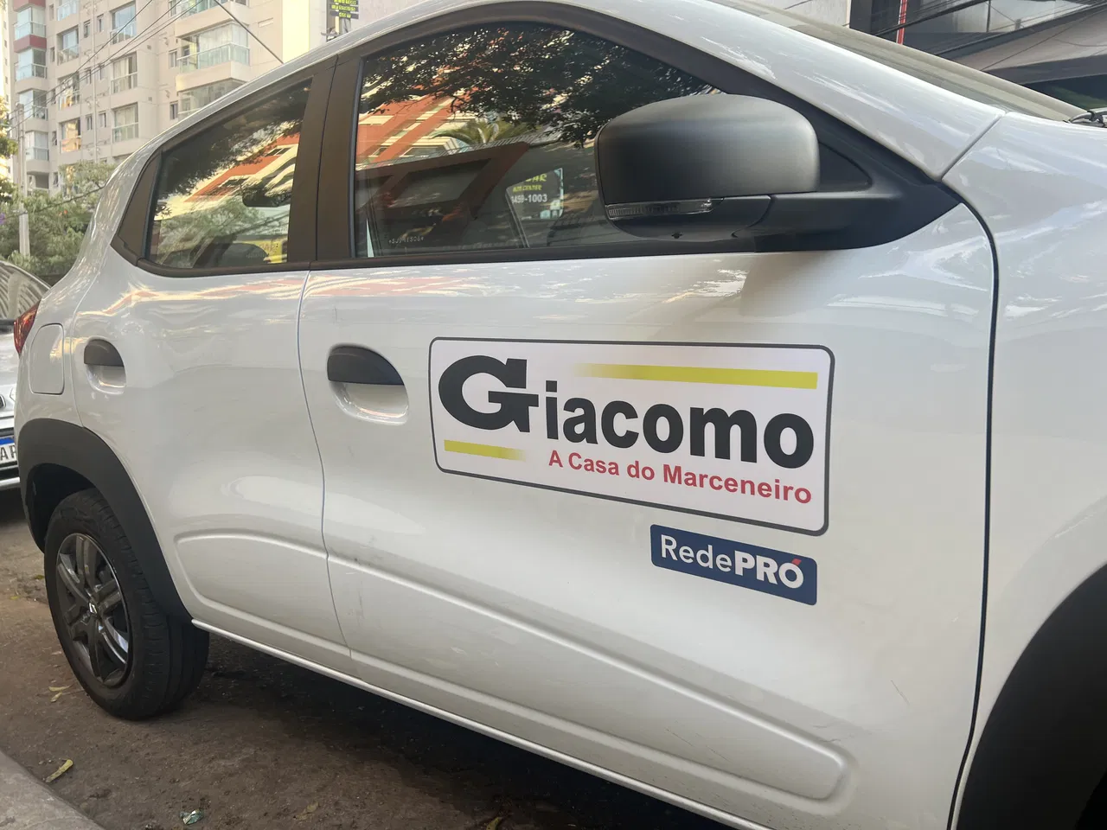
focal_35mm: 26
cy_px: 415
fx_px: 831
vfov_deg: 53.1
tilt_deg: -3.5
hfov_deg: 67.3
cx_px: 554
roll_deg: +2.1
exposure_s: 1/144
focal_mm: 5.7
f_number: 1.5
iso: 32
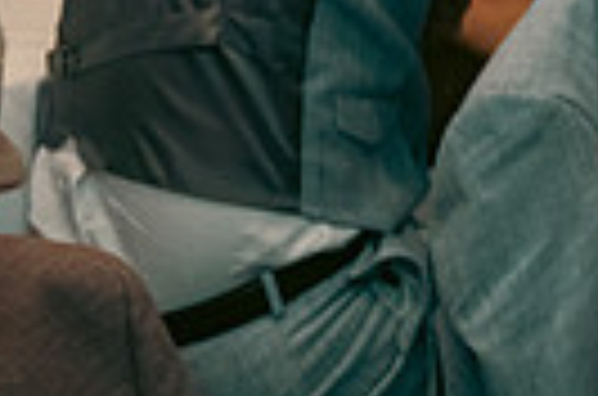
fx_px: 4060
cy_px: -439
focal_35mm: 245
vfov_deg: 5.4
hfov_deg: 8.0
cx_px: 1209
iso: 800
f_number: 3.5
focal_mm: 56
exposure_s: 1/160
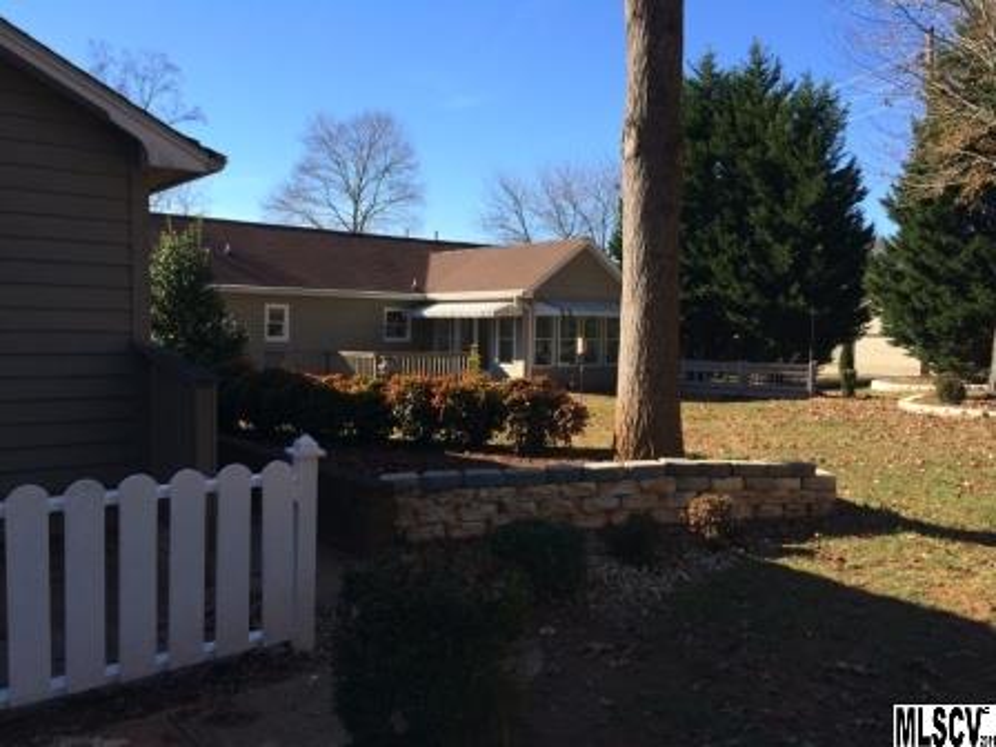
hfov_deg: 60.0
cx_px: 498
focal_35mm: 30
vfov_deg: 46.8
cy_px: 374
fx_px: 863
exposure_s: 1/1080
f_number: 2.2
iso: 32
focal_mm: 4.12
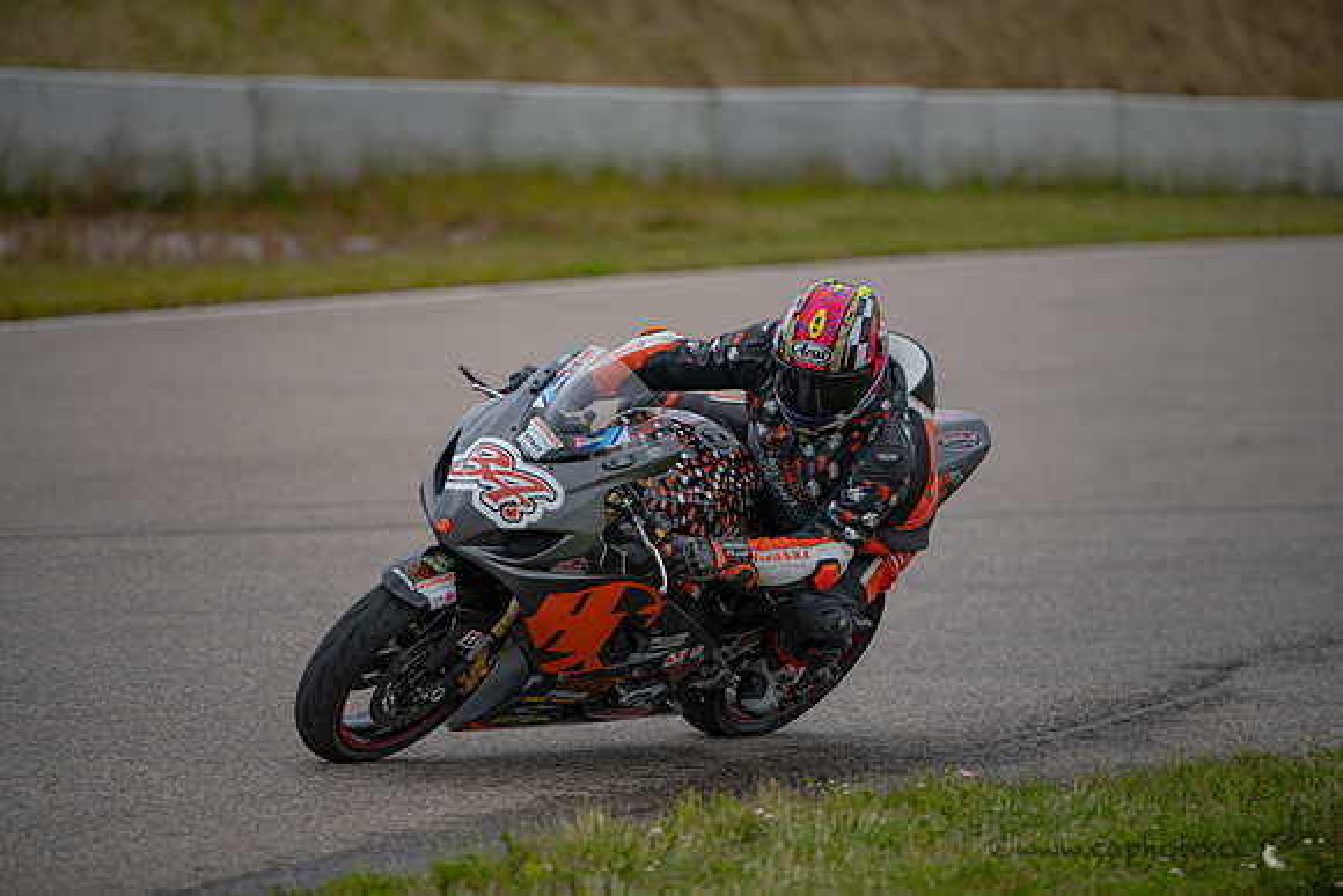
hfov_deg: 10.3
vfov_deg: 6.9
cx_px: 672
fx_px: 7463
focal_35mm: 200
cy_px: 448
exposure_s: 1/2500
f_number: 2.8
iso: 110
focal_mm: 200
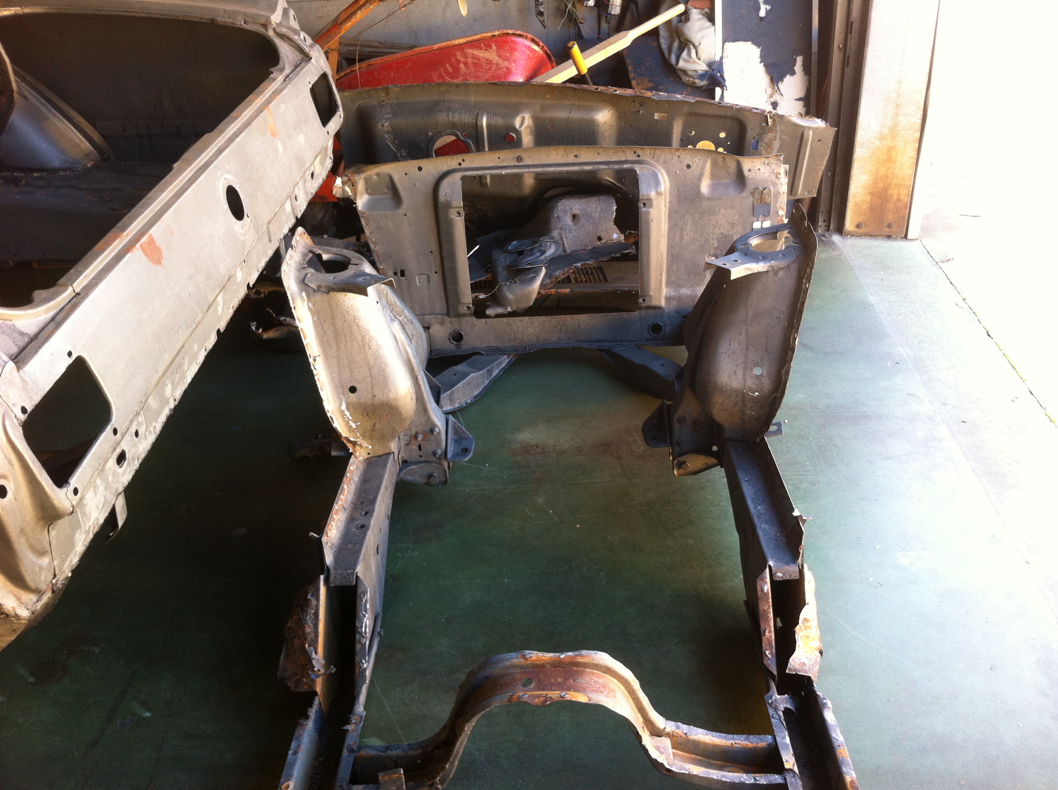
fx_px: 1068
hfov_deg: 52.7
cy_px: 395
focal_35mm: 35
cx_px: 529
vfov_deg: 40.6
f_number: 2.8
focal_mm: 3.85
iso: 80
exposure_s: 1/15
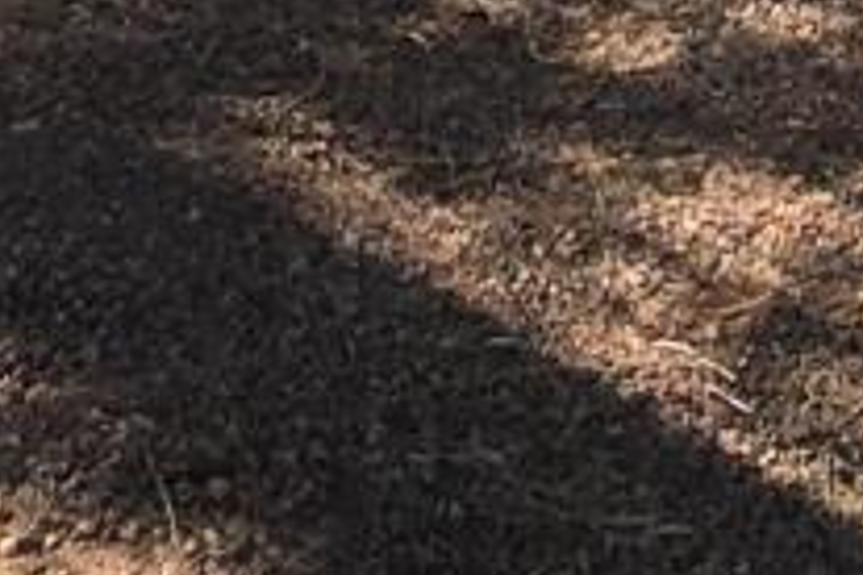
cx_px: 1317
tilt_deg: -1.9
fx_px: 6999
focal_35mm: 292
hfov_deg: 6.9
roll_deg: -1.3
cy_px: -1971
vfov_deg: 4.3
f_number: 2.2
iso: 25
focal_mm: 4.15
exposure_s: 1/905
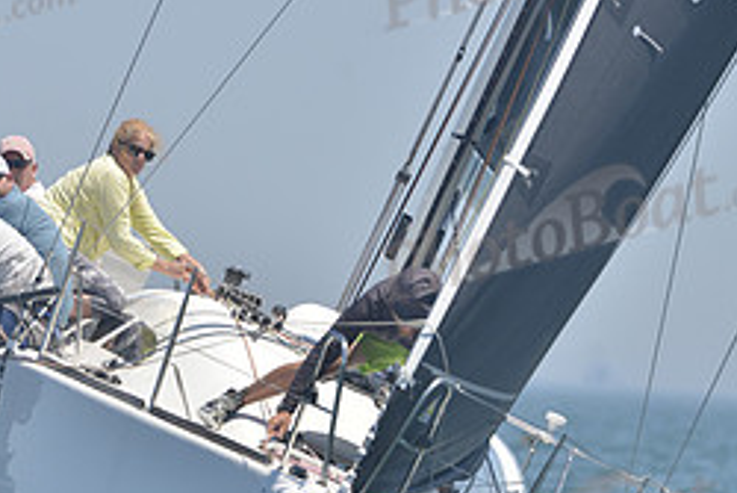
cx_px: 230
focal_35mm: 697
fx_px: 14277
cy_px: 421
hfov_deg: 3.0
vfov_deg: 2.0
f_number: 7.1
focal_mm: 300
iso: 280
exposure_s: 1/1000
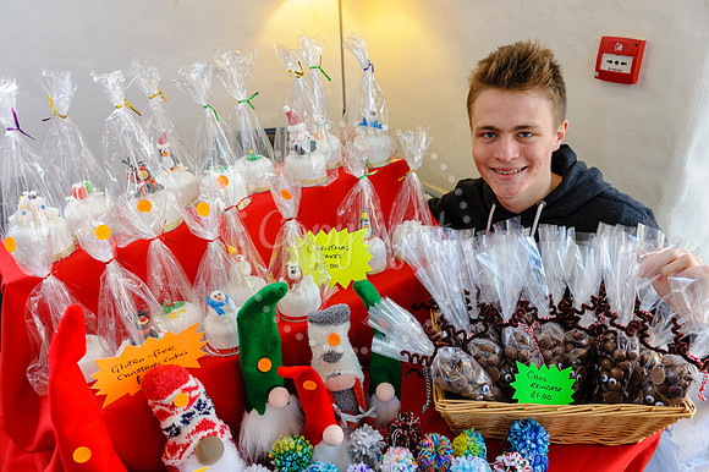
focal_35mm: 28
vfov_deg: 46.4
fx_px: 551
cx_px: 354
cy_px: 236
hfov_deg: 65.5
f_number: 5
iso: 800
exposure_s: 1/125
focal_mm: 28
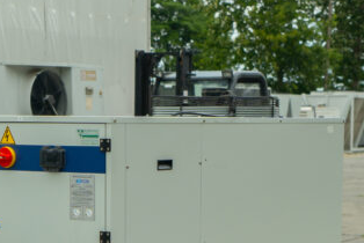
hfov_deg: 17.9
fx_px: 1154
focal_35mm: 114
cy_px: 277
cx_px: 123
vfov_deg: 11.8
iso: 160
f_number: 4
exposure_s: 1/250
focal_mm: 35
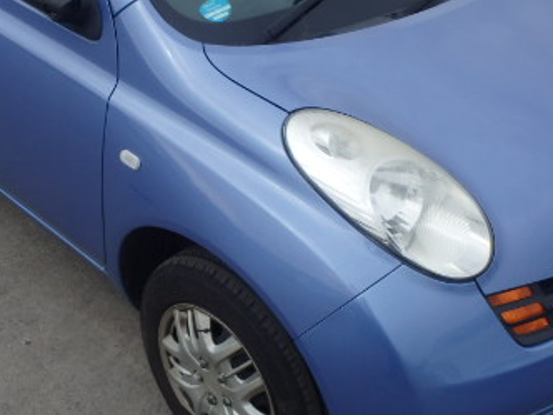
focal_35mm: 54
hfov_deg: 35.5
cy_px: 118
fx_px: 863
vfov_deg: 26.8
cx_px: 247
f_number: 11
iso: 125
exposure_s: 1/100
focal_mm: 5
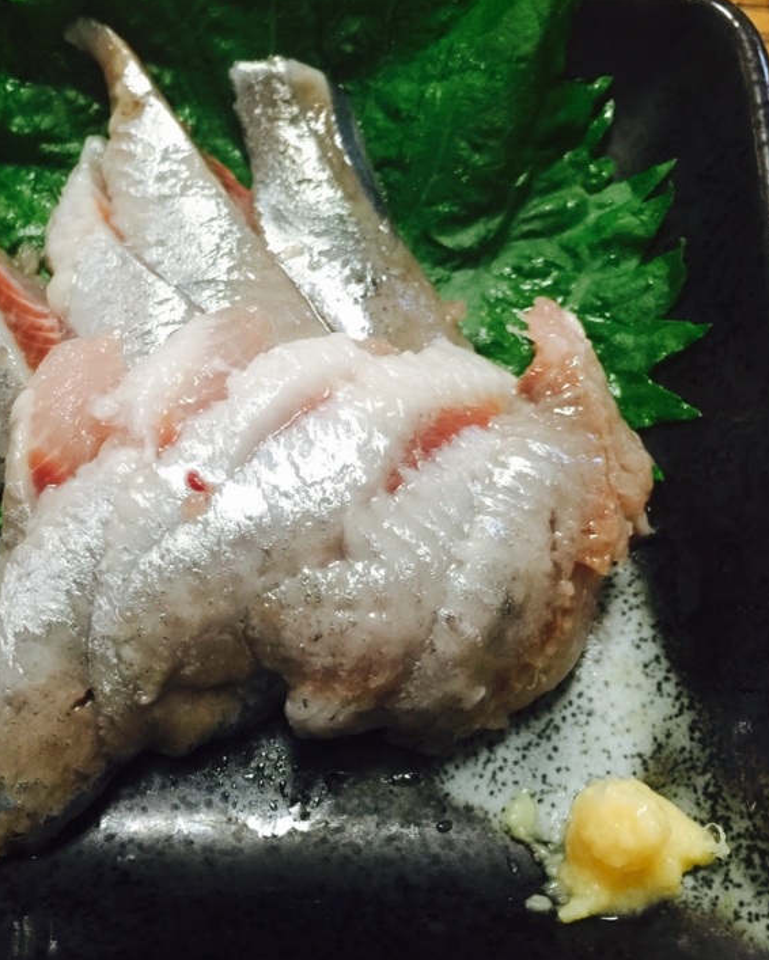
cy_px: 496
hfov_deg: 36.3
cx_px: 300
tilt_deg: -68.3
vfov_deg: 44.8
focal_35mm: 41
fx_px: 1166
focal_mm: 4.15
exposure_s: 1/15
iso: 100
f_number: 2.2
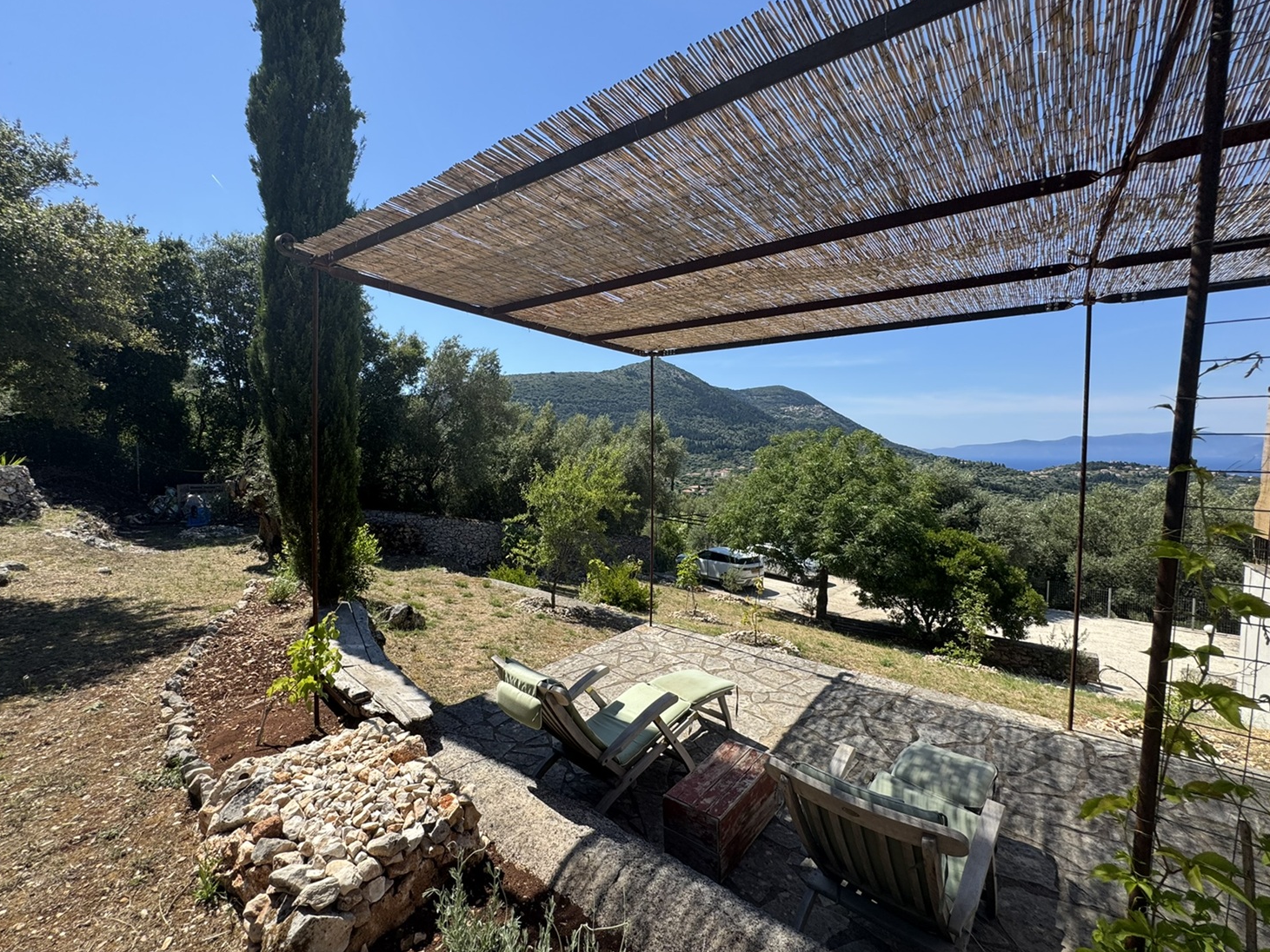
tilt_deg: -2.1
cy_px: 476
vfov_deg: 81.8
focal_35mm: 15
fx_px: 550
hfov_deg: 98.1
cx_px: 602
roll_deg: -1.8
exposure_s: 1/1395
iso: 50
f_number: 2.2
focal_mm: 2.22
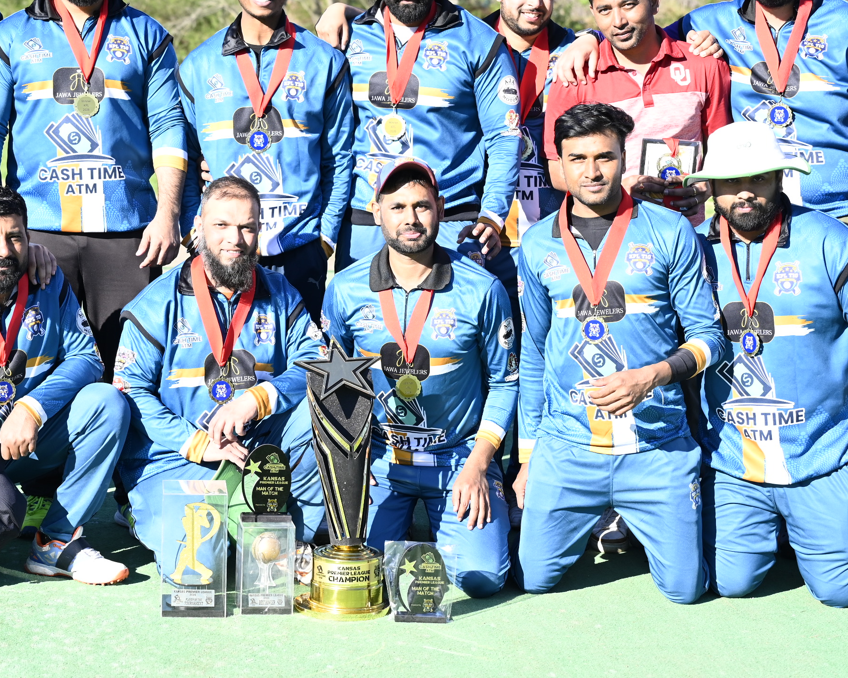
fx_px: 1908
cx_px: 293
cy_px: 234
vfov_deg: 20.1
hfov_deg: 25.0
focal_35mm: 76
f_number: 4
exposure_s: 1/1250
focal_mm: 48
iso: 400
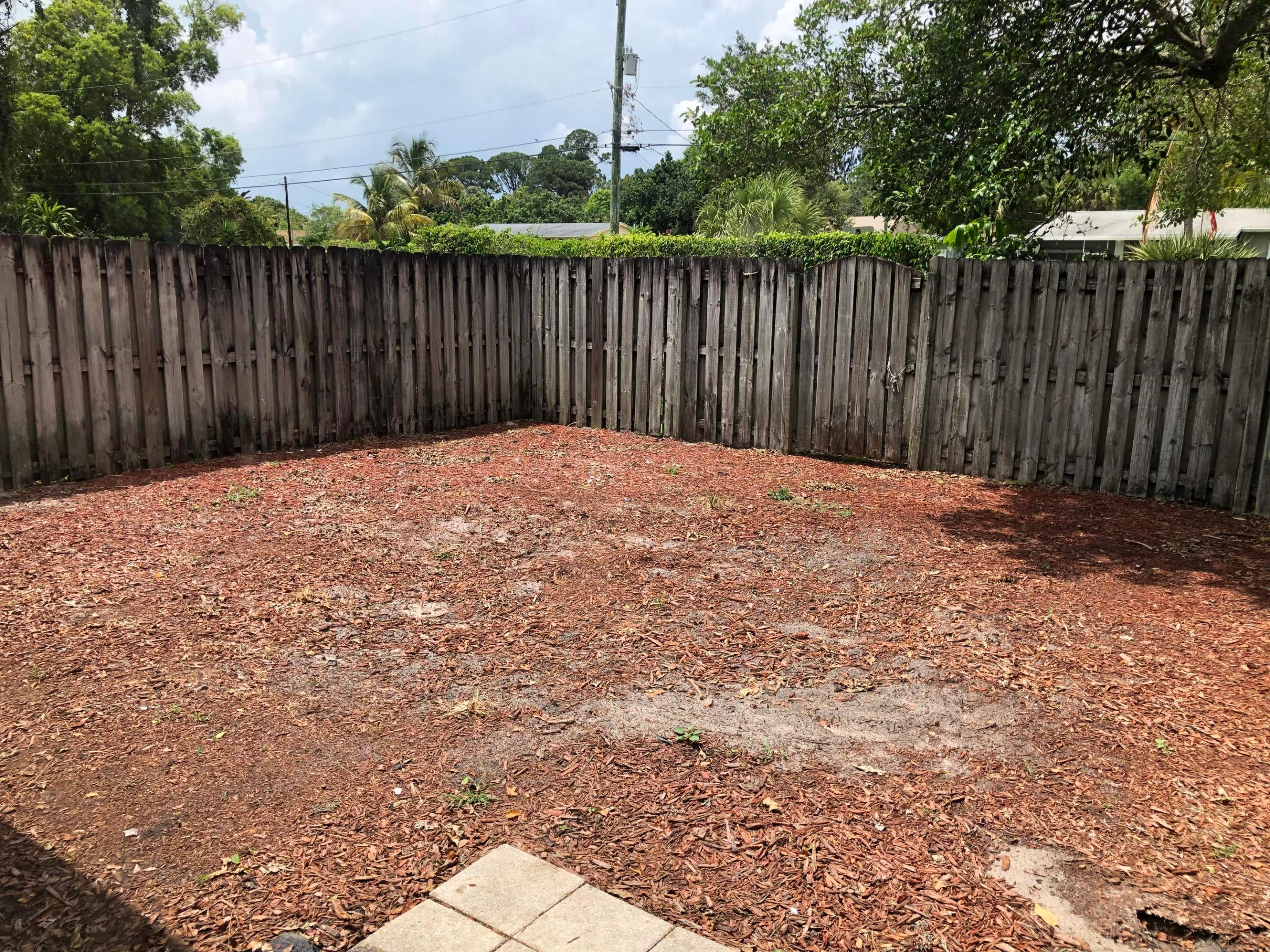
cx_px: 635
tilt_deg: -11.5
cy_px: 476
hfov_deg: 63.4
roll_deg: -0.5
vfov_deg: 49.7
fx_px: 1027
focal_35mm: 28
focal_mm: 3.99
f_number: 1.8
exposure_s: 1/1056
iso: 20
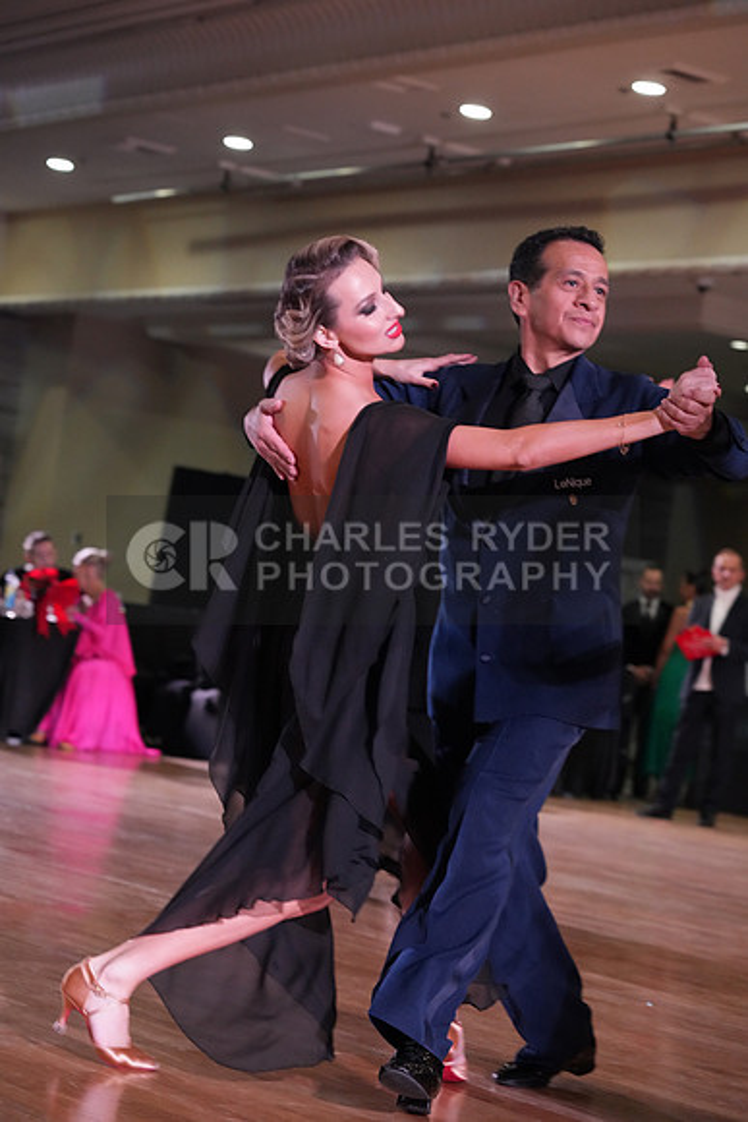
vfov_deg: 22.6
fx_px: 2803
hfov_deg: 15.2
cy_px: 561
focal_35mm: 90
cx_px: 374
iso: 5000
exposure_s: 1/320
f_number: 5
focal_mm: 90
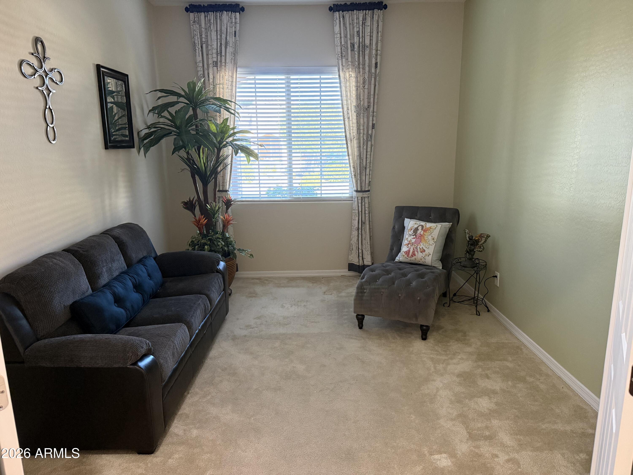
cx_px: 316
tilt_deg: -11.2
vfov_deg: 56.8
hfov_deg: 71.6
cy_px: 238
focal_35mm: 24
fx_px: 439
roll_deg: +0.7
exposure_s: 1/60
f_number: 1.78
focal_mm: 6.76
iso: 500
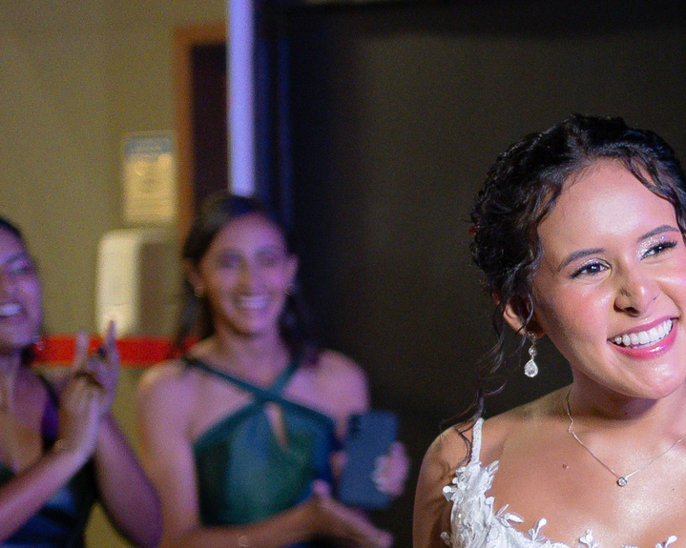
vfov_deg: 13.1
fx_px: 2375
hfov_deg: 15.6
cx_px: 917
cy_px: 473
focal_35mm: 117
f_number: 1.4
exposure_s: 1/400
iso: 2000
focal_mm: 35
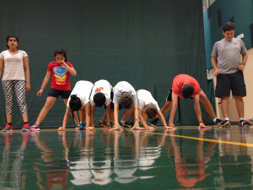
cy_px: 95
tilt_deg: +6.5
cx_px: 126
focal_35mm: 33
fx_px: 241
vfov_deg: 42.9
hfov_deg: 55.4
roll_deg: +0.6
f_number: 2.4
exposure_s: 1/20
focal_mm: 4.12
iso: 200
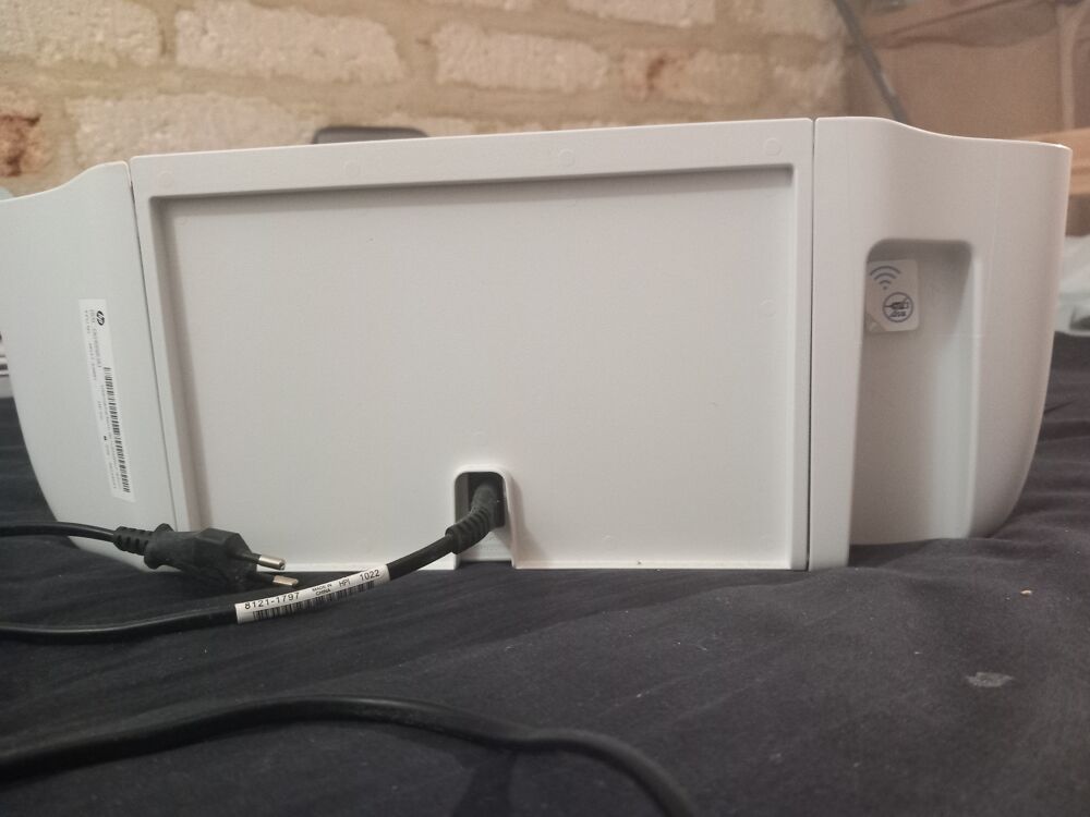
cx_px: 545
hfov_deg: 65.3
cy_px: 408
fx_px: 850
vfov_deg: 51.4
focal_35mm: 27
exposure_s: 1/14.3
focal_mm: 4
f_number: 1.8
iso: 1000
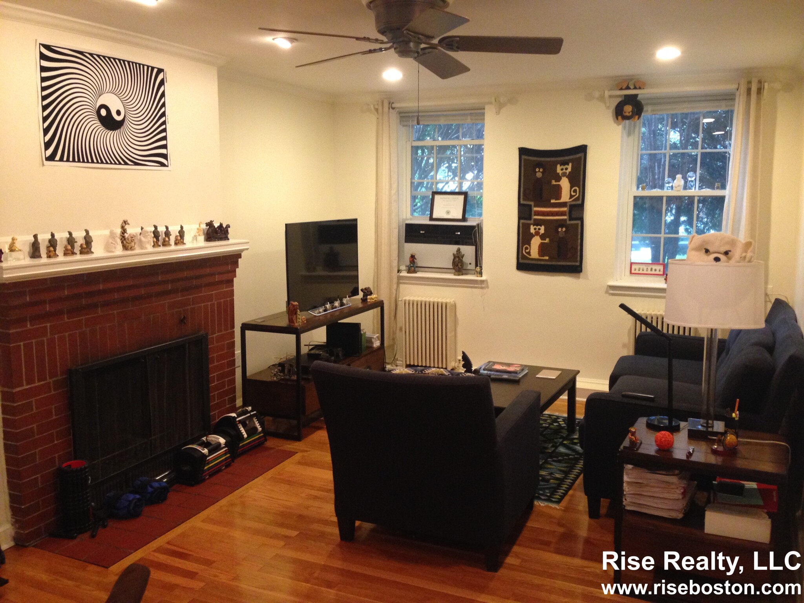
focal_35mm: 33
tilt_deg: -7.7
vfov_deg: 42.9
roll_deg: -0.5
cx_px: 402
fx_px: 766
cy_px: 302
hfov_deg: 55.4
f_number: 2.4
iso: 250
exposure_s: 1/20
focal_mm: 4.12
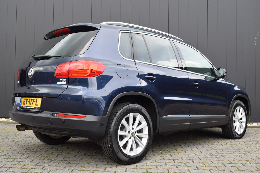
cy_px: 86
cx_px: 130
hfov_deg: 47.9
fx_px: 292
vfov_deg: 33.0
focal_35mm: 40
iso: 400
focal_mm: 27
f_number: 7.1
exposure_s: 1/200
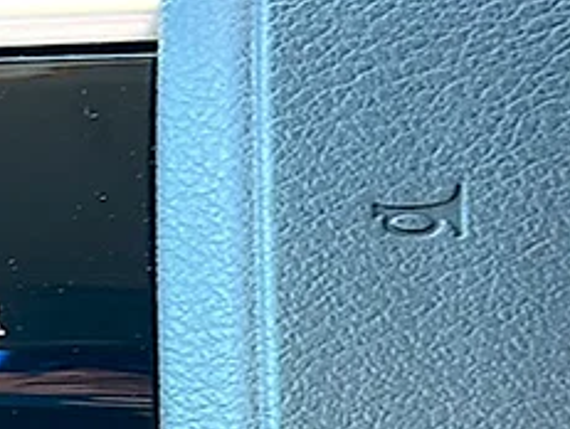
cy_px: 258
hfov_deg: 15.5
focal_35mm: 121
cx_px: -173
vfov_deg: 12.3
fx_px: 1996
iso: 50
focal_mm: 6.86
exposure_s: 1/87
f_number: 1.78
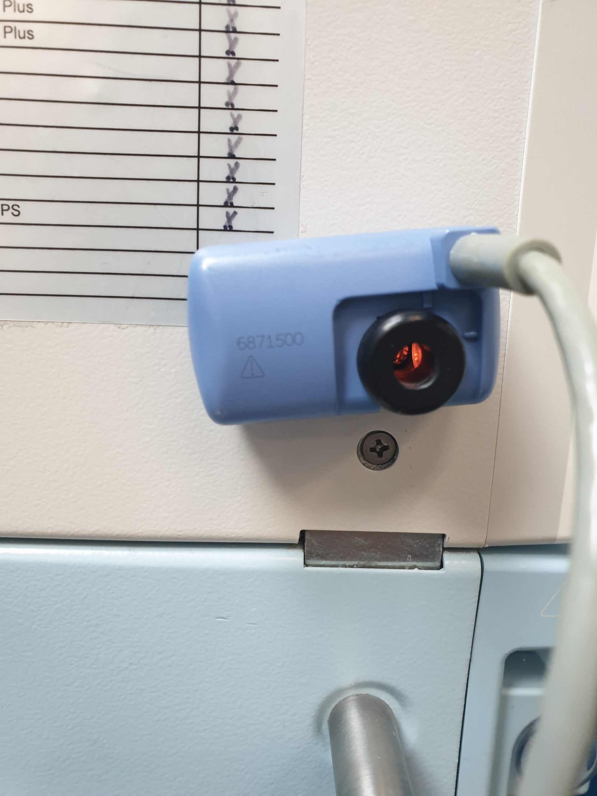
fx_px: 598
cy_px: 398
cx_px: 298
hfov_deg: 53.1
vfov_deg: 67.3
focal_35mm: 26
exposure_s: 1/50
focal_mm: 4.3
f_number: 2.4
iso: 320
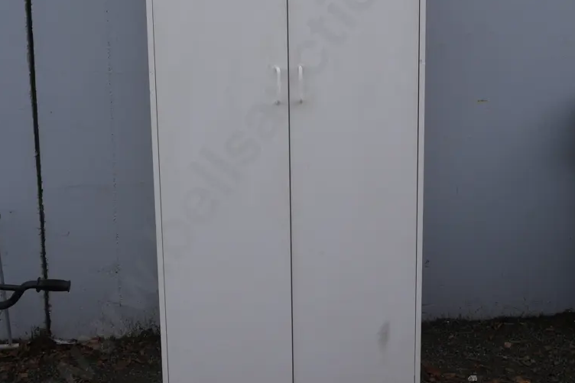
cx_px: 291
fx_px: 814
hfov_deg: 38.9
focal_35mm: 51
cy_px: 83
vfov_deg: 26.1
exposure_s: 1/320
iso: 200
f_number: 8
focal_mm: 18
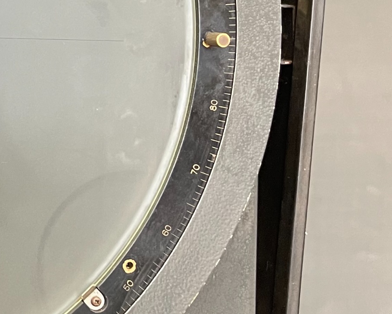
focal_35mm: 91
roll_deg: -1.3
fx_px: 1056
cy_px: 30
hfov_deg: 18.6
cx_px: -192
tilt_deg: -2.2
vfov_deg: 16.7
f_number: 1.6
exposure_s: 1/60
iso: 250
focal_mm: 5.1
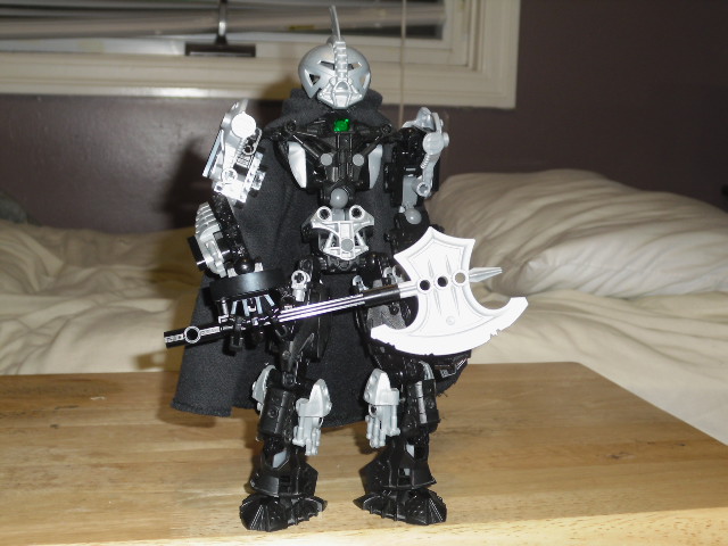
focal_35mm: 53
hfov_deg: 36.2
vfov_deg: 27.5
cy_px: 273
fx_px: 1115
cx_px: 364
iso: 200
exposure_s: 1/60
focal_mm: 9.4
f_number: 3.8
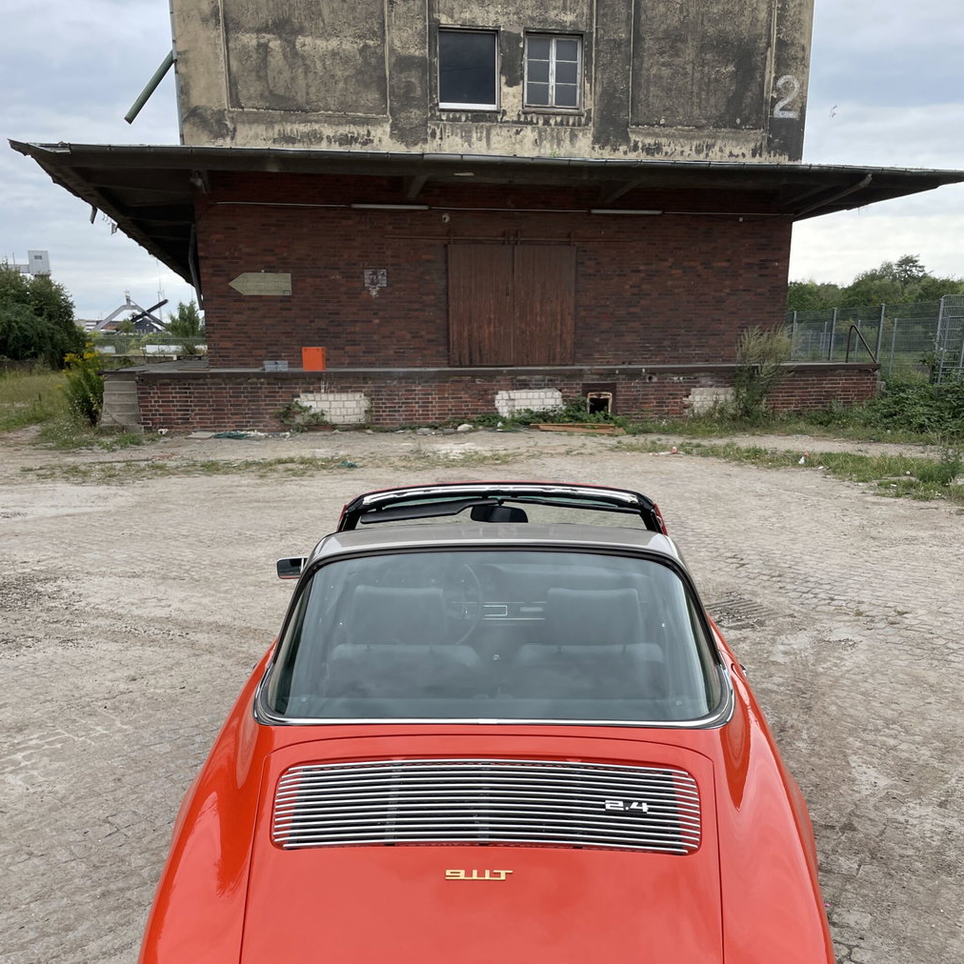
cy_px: 642
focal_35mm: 31
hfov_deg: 52.5
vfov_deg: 51.6
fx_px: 977
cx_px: 484
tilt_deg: -16.7
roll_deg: +1.5
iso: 32
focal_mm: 4.2
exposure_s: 1/662
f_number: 1.6
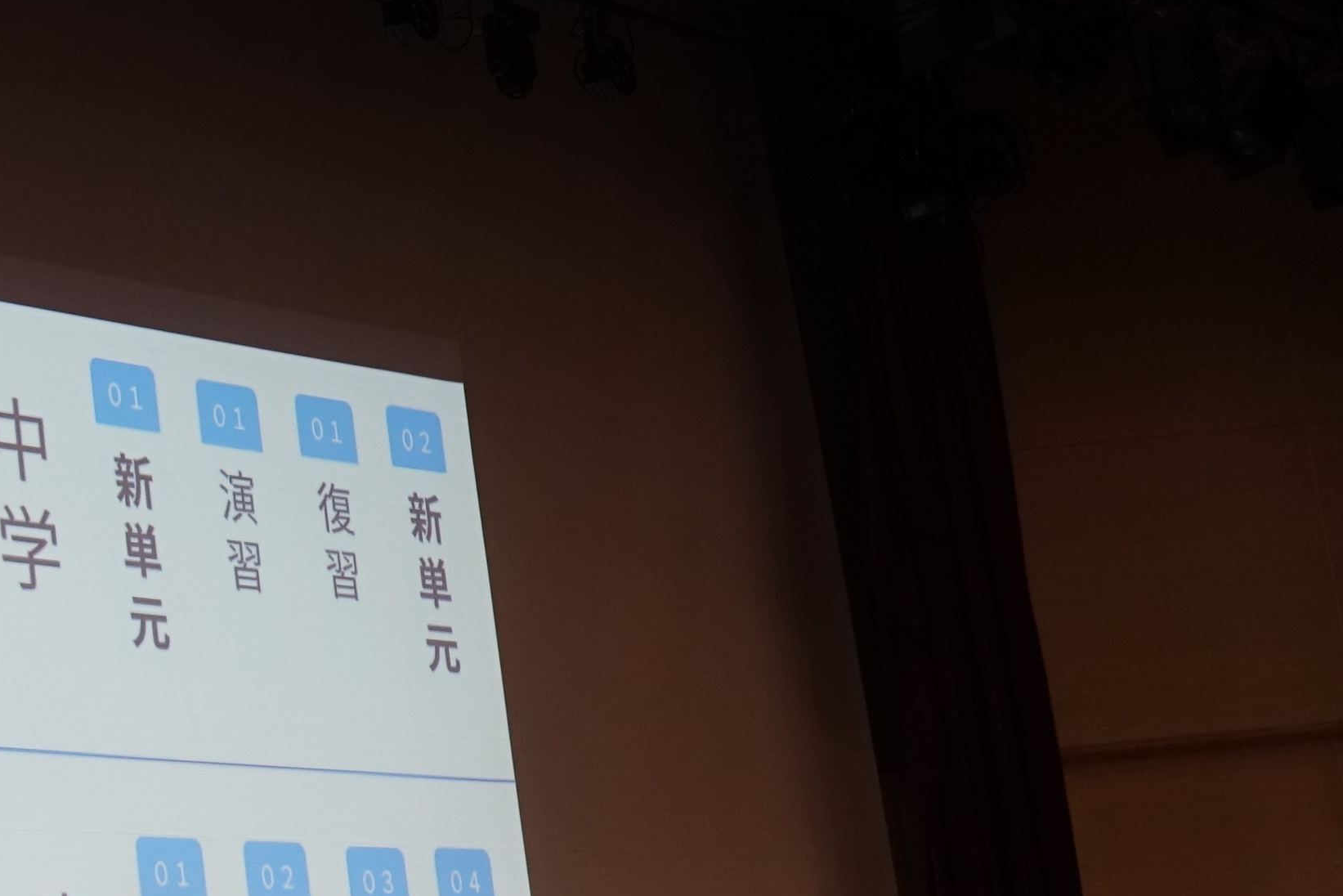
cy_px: 553
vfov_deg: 14.1
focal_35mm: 97
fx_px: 3619
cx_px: -88
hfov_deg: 20.2
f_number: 2.8
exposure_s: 1/50
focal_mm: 15.1
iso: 500
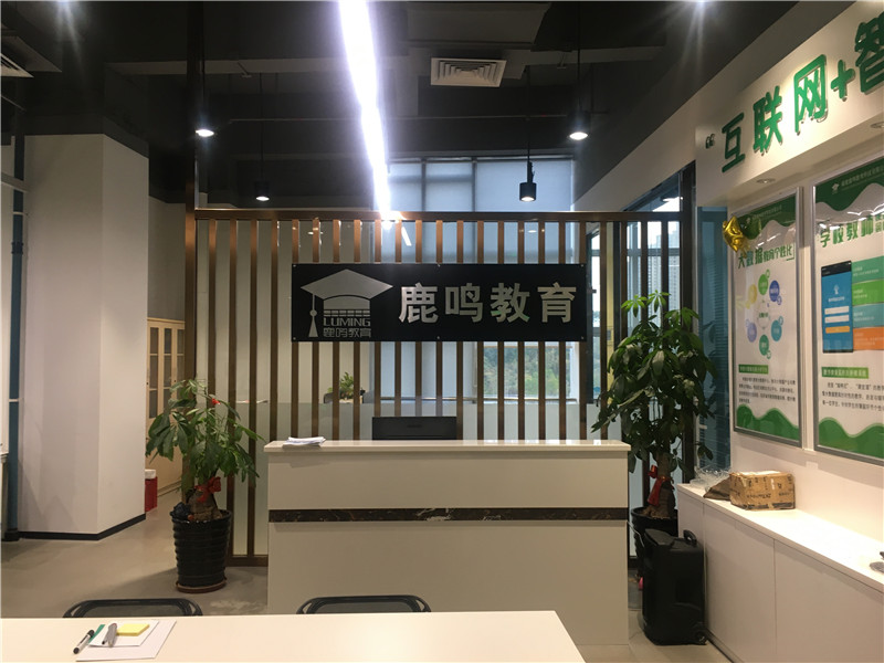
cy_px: 332
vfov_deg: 48.2
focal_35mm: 29
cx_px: 442
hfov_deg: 61.7
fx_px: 741
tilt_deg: +2.0
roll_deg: +0.2
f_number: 2.2
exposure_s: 1/33
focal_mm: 4.15
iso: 80
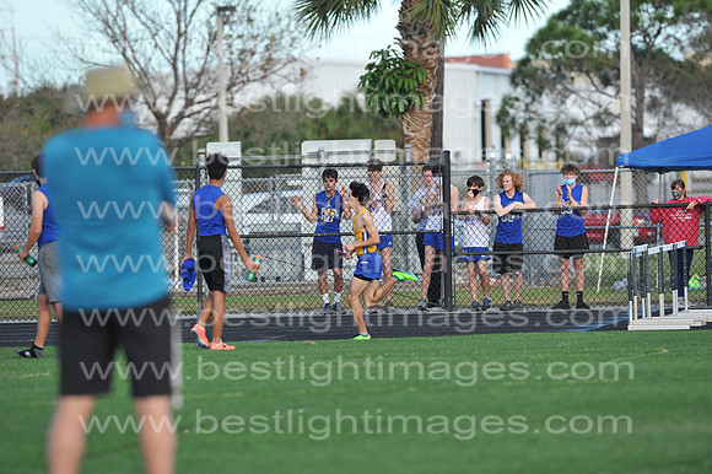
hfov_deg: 6.9
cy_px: 237
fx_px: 5930
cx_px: 356
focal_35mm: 300
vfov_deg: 4.6
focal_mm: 300
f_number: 4.5
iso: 800
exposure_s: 1/2000
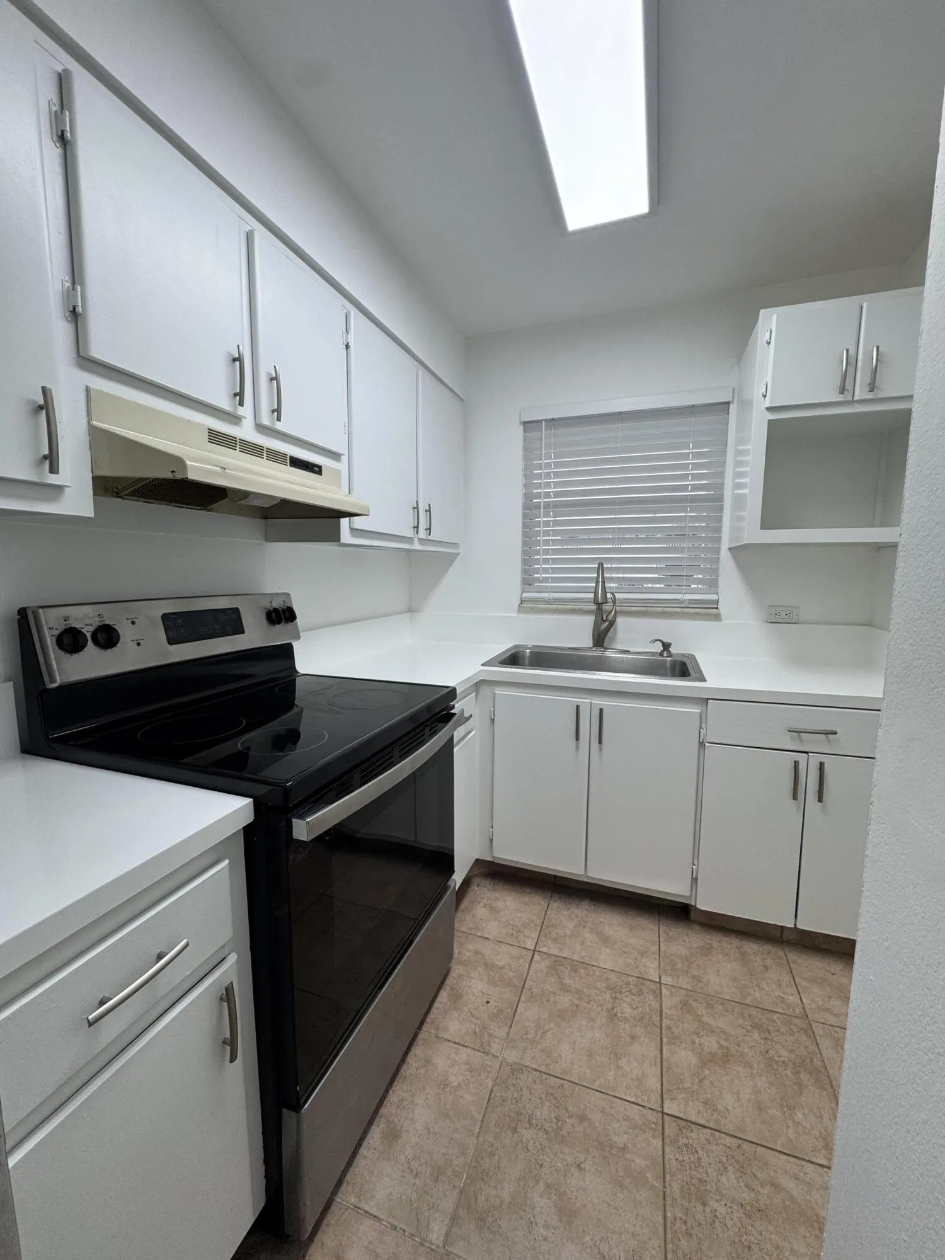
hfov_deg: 85.7
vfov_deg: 102.1
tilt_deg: -6.8
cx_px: 472
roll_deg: -0.1
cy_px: 630
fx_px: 510
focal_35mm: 14
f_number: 2.2
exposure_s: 1/120
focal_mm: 2.22
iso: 100
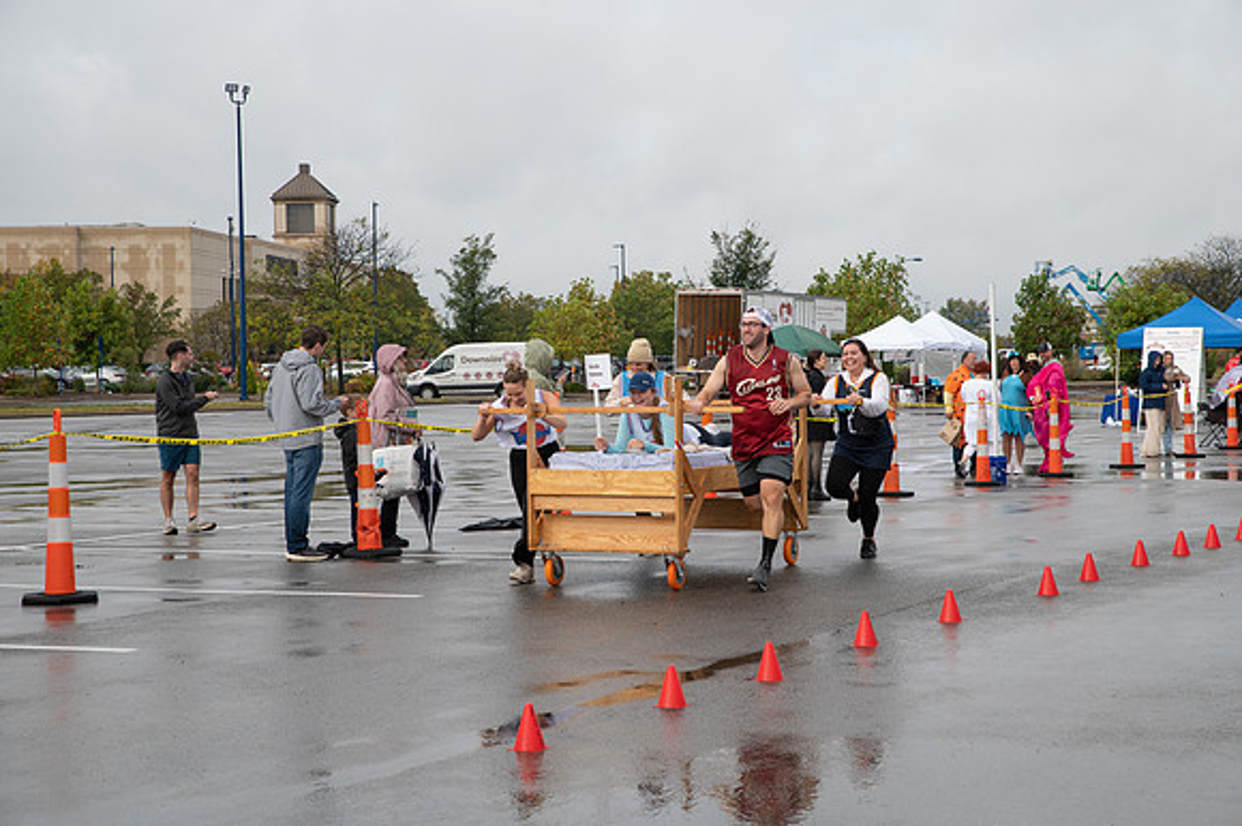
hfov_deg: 28.9
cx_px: 621
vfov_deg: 19.4
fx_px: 2414
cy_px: 413
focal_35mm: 70
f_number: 7.1
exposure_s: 1/500
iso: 400
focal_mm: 70
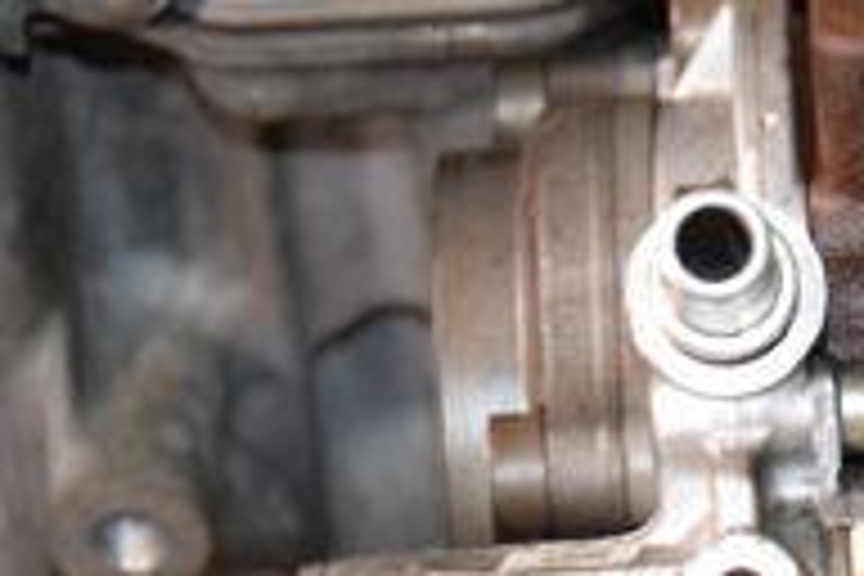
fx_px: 6959
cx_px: 1116
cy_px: 418
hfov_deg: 7.0
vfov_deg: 4.7
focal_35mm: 290
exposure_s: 1/60
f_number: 5.6
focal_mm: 58
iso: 1600
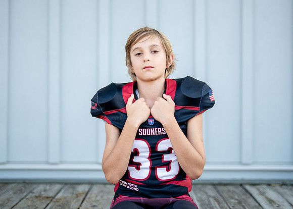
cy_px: 92
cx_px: 150
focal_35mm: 60
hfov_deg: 32.6
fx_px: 502
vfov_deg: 23.5
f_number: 1.2
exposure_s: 1/2500
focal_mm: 50
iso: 160
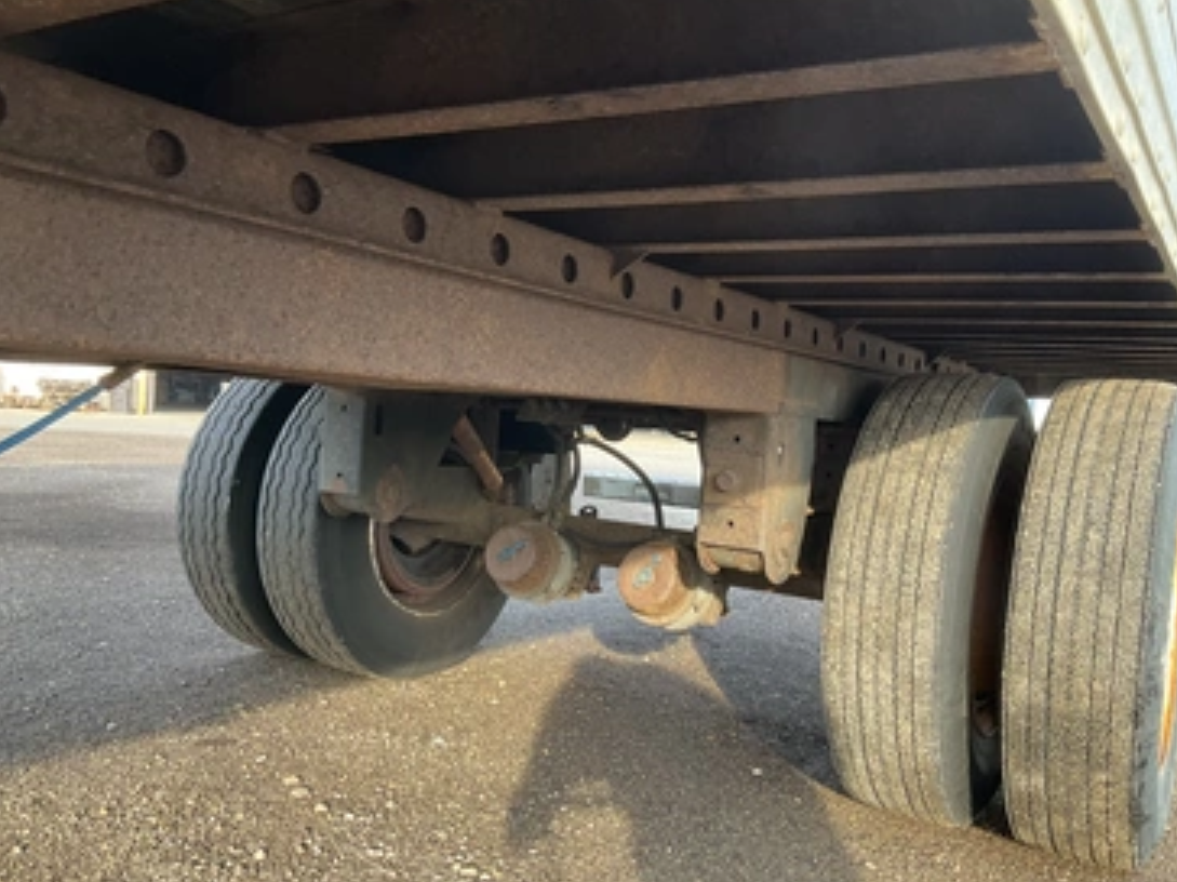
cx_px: 606
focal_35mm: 32
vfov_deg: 44.1
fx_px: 1088
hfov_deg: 56.8
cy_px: 438
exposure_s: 1/122
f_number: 1.8
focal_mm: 3
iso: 32
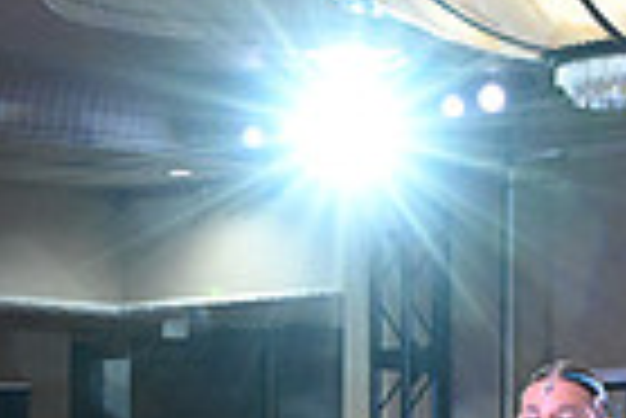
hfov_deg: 7.8
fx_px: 4578
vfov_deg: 5.2
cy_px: 699
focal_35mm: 263
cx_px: -104
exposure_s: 1/320
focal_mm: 63
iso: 6400
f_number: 5.6
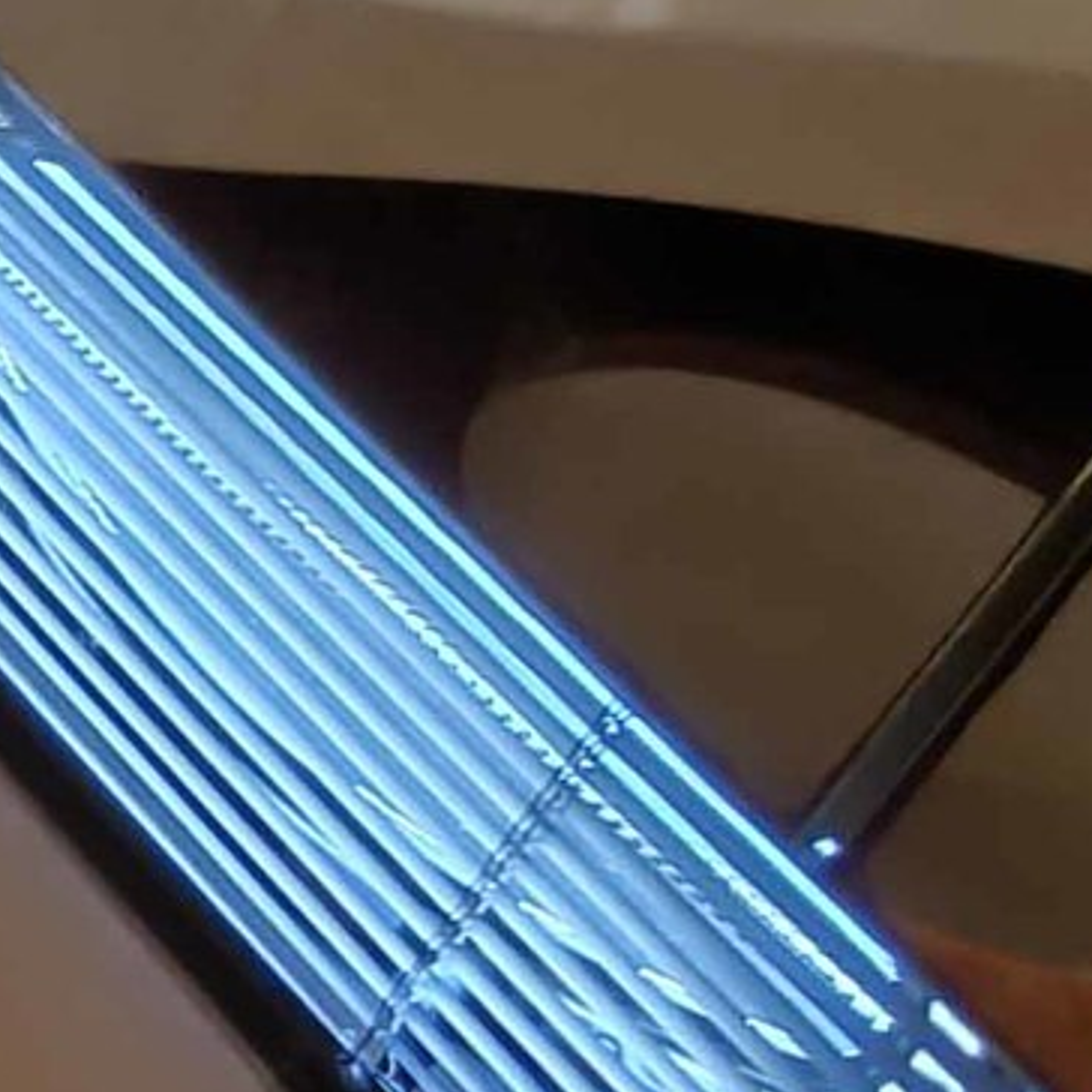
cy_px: 622
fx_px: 3248
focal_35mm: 91
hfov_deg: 13.5
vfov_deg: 19.1
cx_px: -1593
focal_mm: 2.3
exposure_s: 1/20
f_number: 2
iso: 2000
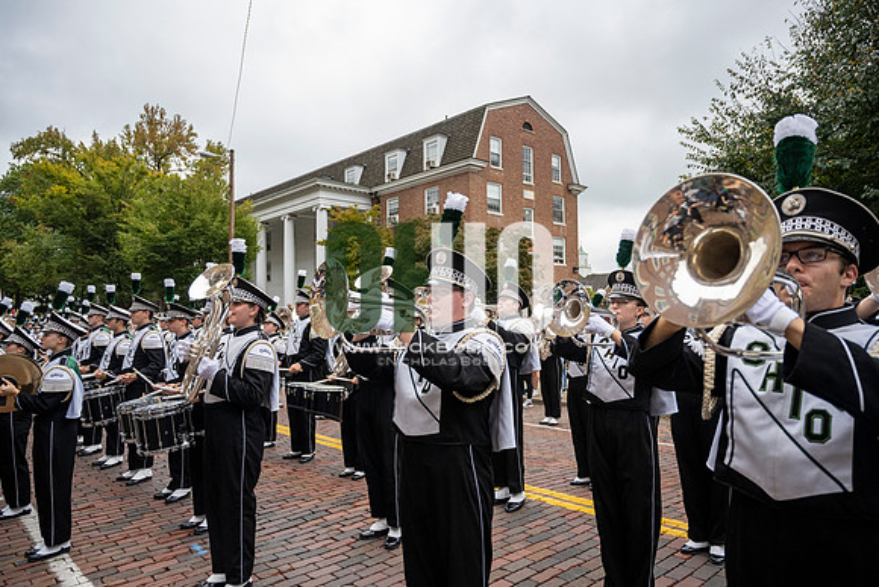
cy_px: 294
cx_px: 440
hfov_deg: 73.7
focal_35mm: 24
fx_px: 586
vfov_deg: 53.2
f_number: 4
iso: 640
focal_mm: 24
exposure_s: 1/1600
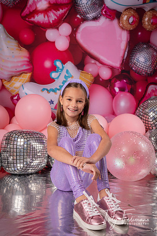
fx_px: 275
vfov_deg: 46.4
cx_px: 78
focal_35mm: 42
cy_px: 118
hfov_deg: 31.9
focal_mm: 42
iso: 160
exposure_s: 1/125
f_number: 5
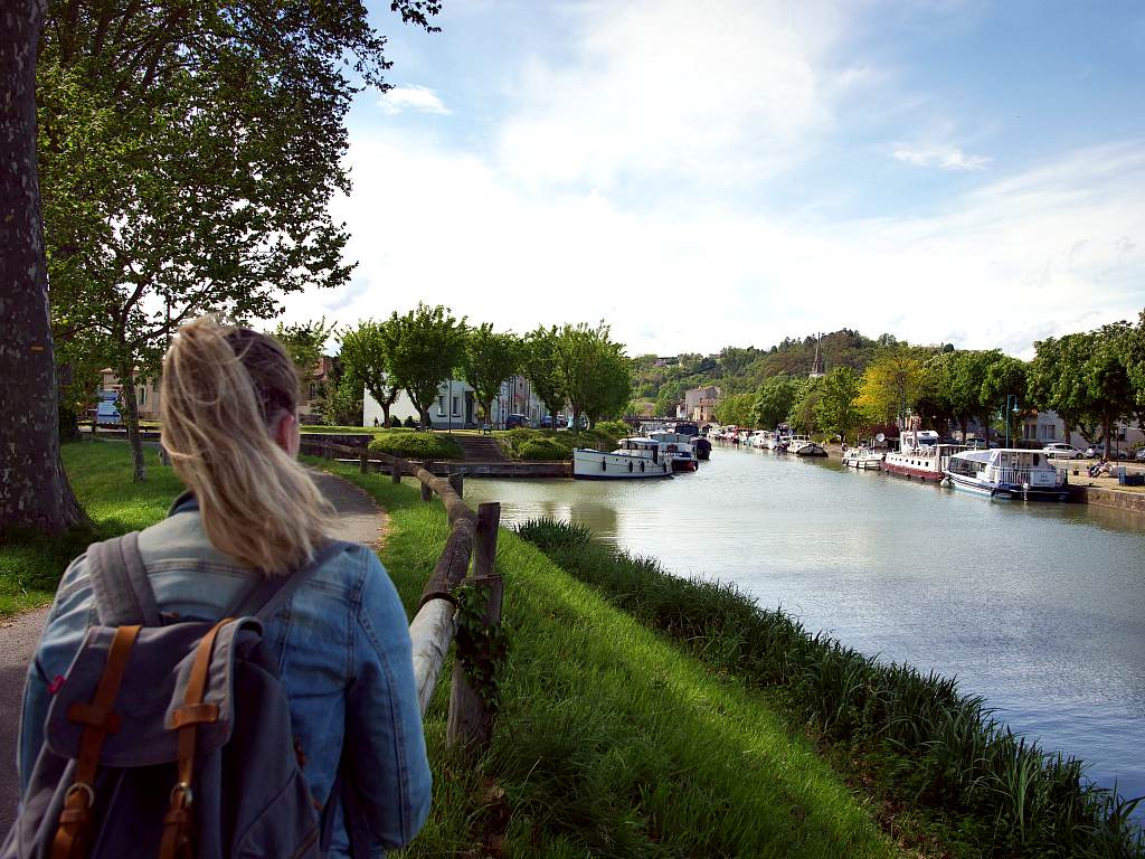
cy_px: 430
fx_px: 1058
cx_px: 572
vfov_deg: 44.2
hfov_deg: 56.8
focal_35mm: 32
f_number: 4.5
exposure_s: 1/1600
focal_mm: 16
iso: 200
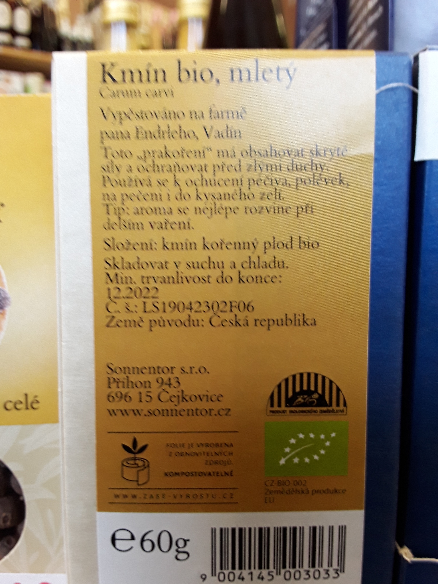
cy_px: 292
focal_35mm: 27
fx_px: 456
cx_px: 219
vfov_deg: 65.3
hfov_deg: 51.4
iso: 80
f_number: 1.9
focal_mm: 2.91
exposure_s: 1/30
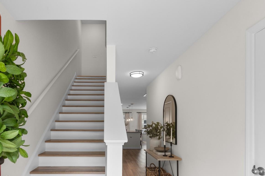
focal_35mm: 21
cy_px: 118
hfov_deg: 80.1
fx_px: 155
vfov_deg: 58.1
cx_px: 104
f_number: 4.5
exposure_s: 1/5
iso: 100
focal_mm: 10
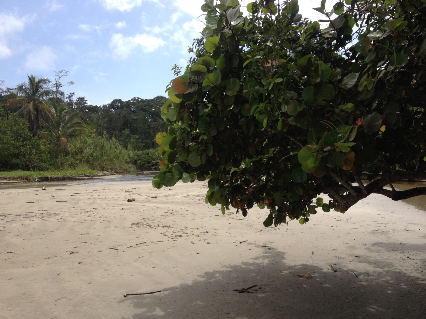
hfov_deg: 52.6
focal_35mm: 35
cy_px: 160
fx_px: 431
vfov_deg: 40.7
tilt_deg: -4.6
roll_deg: +0.7
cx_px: 213
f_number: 2.4
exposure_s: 1/1842
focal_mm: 4.28
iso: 50
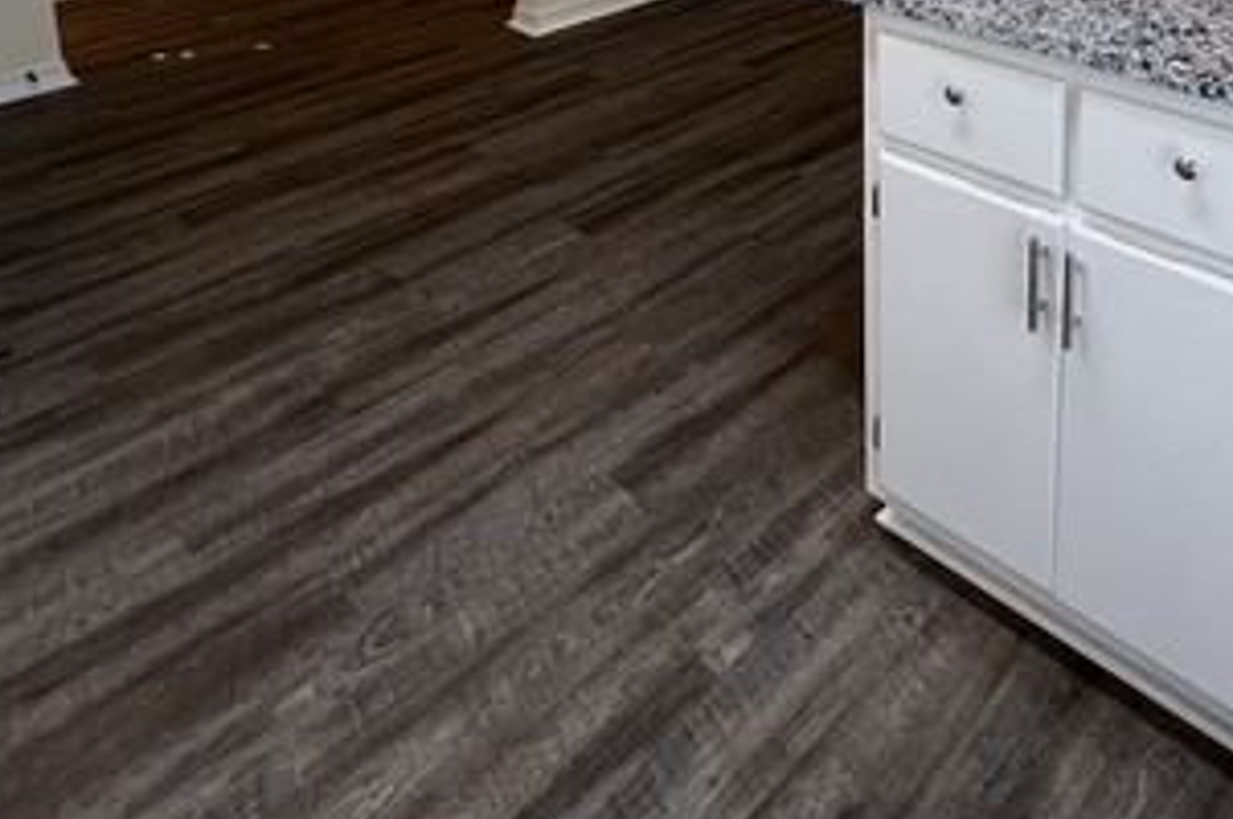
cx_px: 842
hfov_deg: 60.2
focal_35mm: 30
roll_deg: +0.1
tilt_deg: -12.0
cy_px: -139
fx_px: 1026
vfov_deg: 35.3
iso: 125
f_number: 1.8
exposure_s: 1/60
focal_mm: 1.57
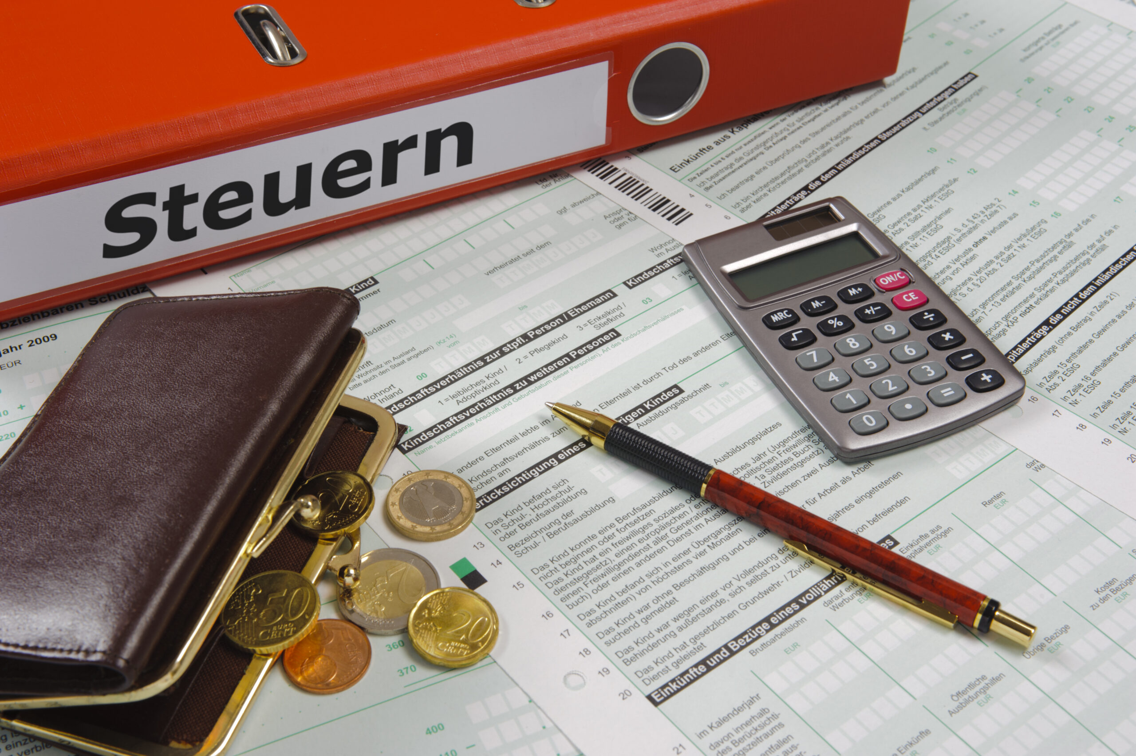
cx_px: 568
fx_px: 1766
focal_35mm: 56
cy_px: 378
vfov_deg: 24.2
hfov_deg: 35.7
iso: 200
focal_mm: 56
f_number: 16
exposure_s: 1/100
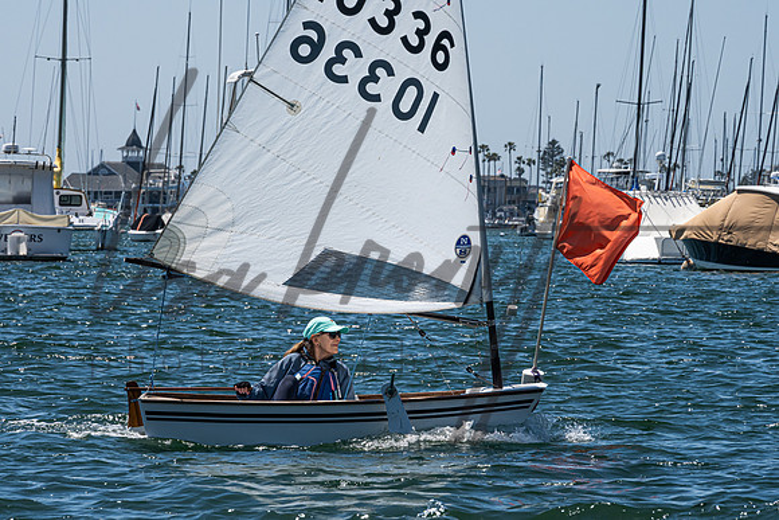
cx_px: 356
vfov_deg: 5.3
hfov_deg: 7.9
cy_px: 241
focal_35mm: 259
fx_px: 5606
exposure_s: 1/640
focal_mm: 200
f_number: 16
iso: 250
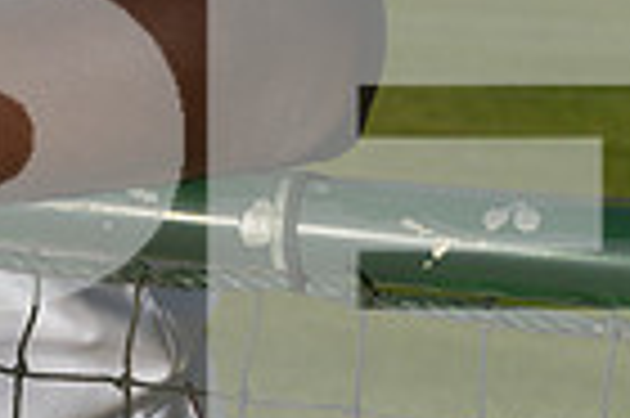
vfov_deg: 7.6
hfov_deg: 11.2
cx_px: -405
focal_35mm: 174
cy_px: -344
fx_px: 3041
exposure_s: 1/200
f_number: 5.6
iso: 500
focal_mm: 42
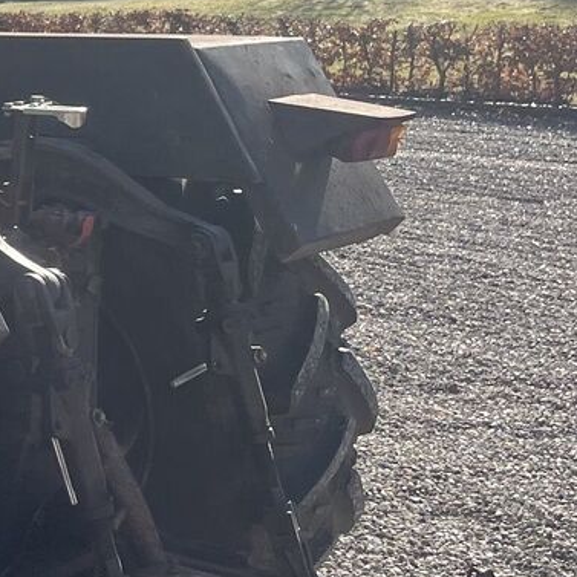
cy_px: 126
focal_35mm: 104
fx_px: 1961
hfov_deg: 14.4
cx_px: -510
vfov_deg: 16.6
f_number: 1.6
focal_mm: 5.1
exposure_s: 1/2410
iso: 50
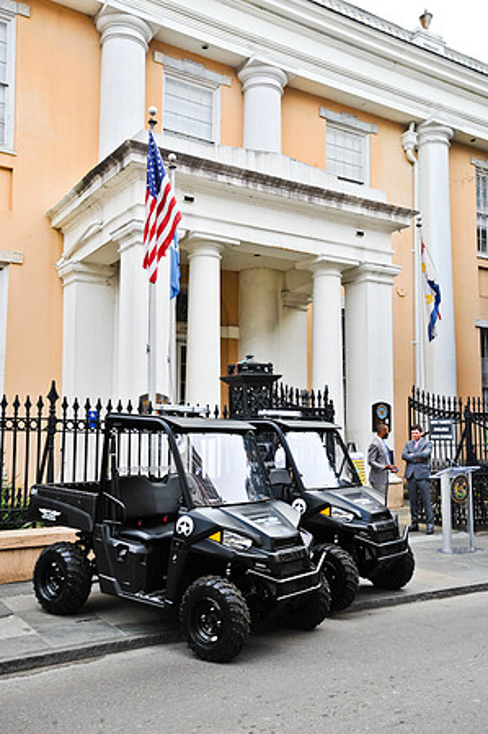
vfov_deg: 54.5
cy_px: 367
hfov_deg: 37.8
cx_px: 244
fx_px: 713
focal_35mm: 35
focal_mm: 35
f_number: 8
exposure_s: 1/250
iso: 320
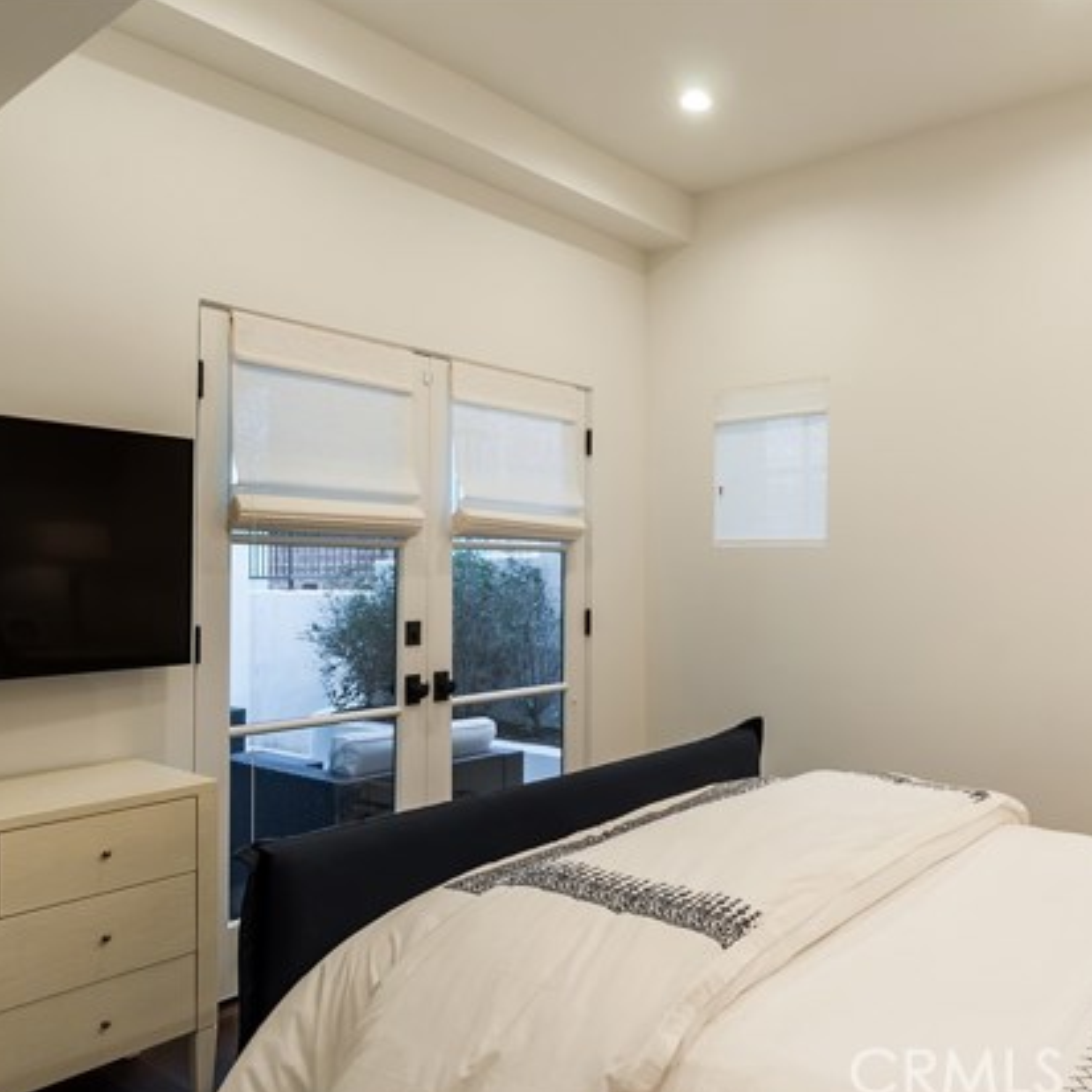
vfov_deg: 61.6
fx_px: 916
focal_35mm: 26
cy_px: 549
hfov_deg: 59.9
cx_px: 746
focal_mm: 13
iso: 200
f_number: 9
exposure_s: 1/8
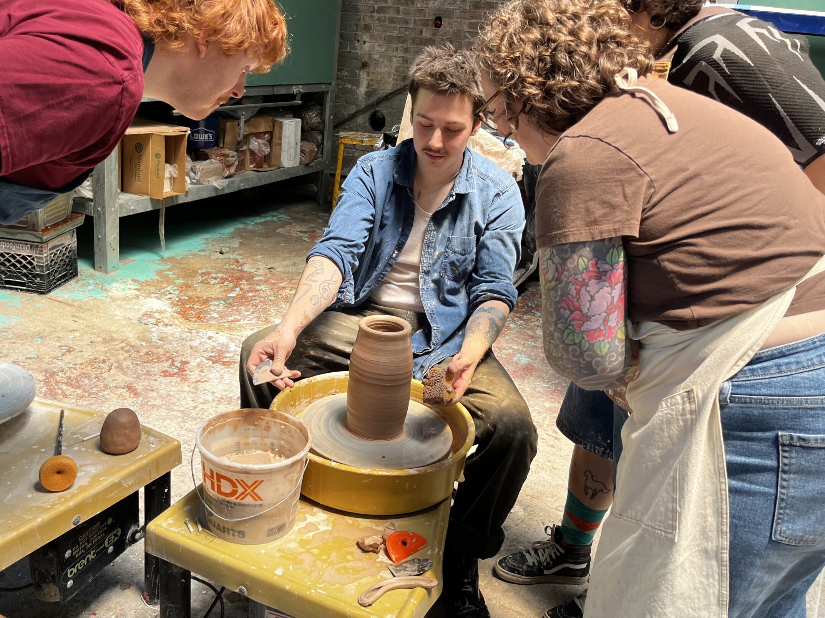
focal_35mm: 31
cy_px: 278
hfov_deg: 58.0
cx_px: 340
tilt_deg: -19.8
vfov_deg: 45.4
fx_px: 739
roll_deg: -5.4
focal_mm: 5.1
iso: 40
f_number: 1.6
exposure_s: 1/202
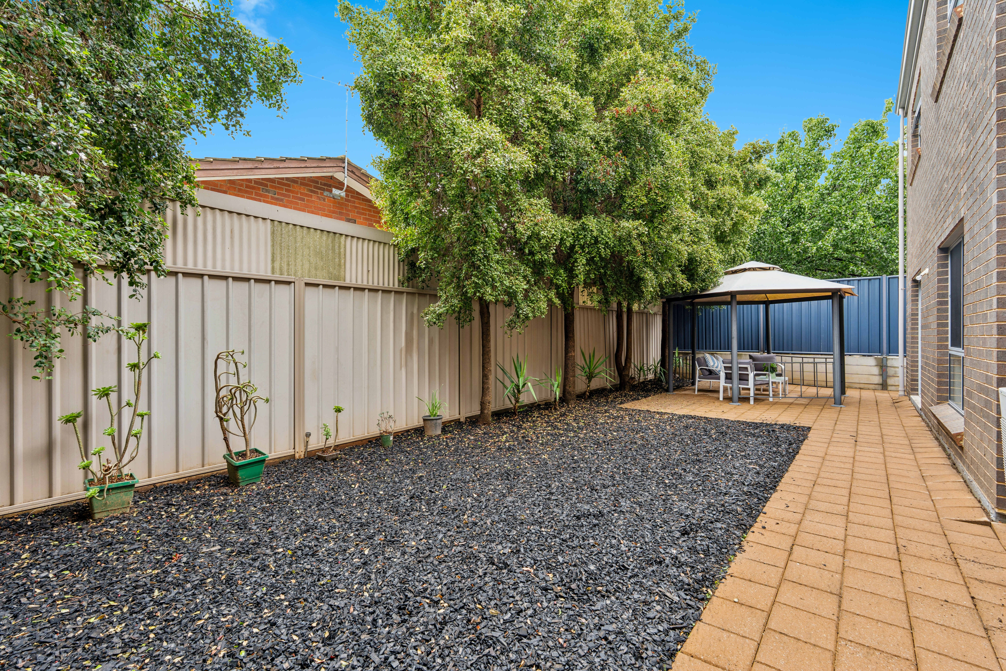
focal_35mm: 16
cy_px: 336
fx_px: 447
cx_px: 503
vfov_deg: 73.7
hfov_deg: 96.7
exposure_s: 1/10
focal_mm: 16
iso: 100
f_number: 7.1
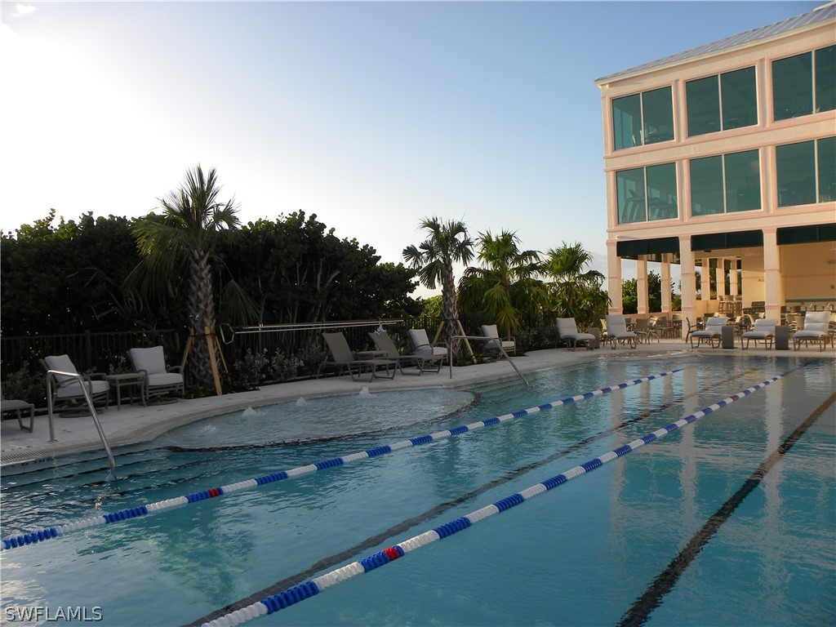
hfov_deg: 67.3
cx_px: 418
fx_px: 628
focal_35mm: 26
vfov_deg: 53.1
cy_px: 314
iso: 64
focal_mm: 4.6
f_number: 4.5
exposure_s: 1/230
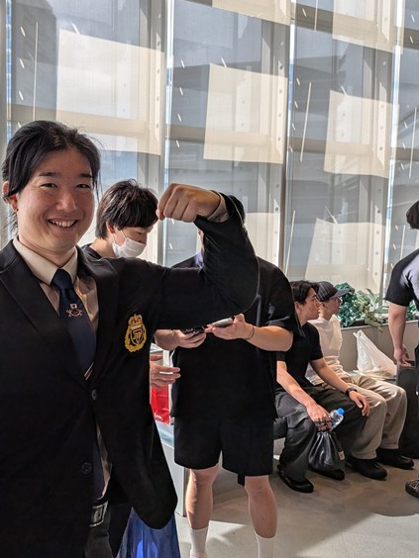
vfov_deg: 55.4
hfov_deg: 41.3
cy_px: 275
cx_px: 90
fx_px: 533
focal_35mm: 33
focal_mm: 4.53
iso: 24
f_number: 1.7
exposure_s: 1/217
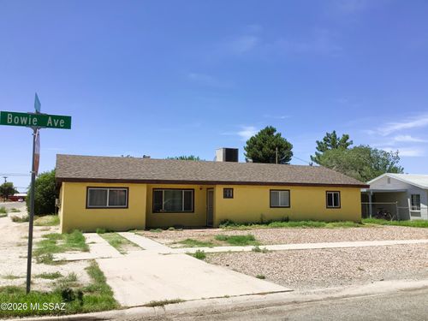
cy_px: 160
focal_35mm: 31
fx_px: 383
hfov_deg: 58.4
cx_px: 214
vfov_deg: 45.4
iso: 25
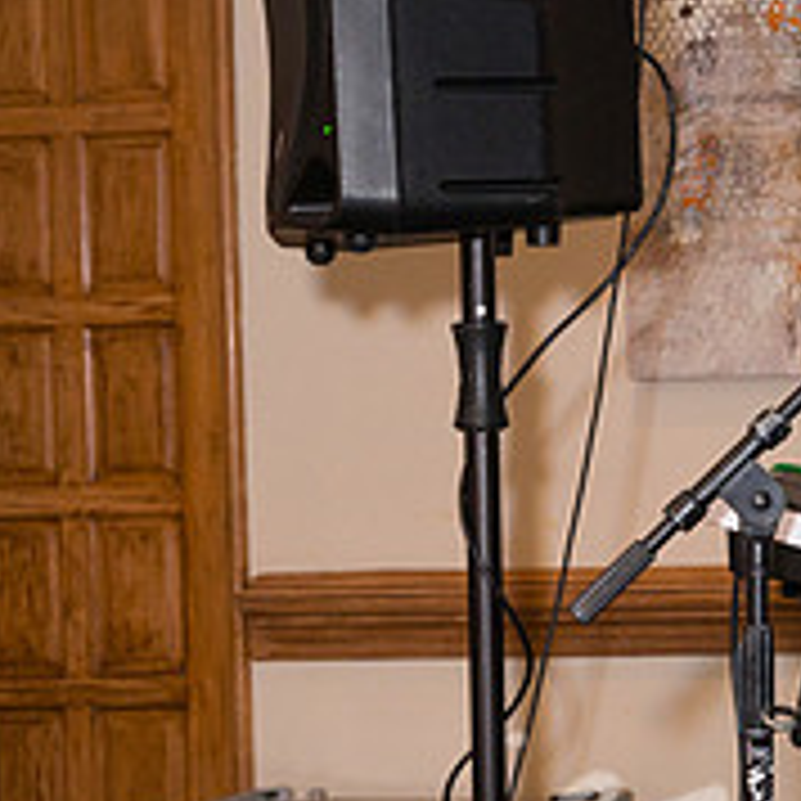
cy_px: 311
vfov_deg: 16.3
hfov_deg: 14.4
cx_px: 1432
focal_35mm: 107
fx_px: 2801
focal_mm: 32
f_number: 4.5
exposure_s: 1/200
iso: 640
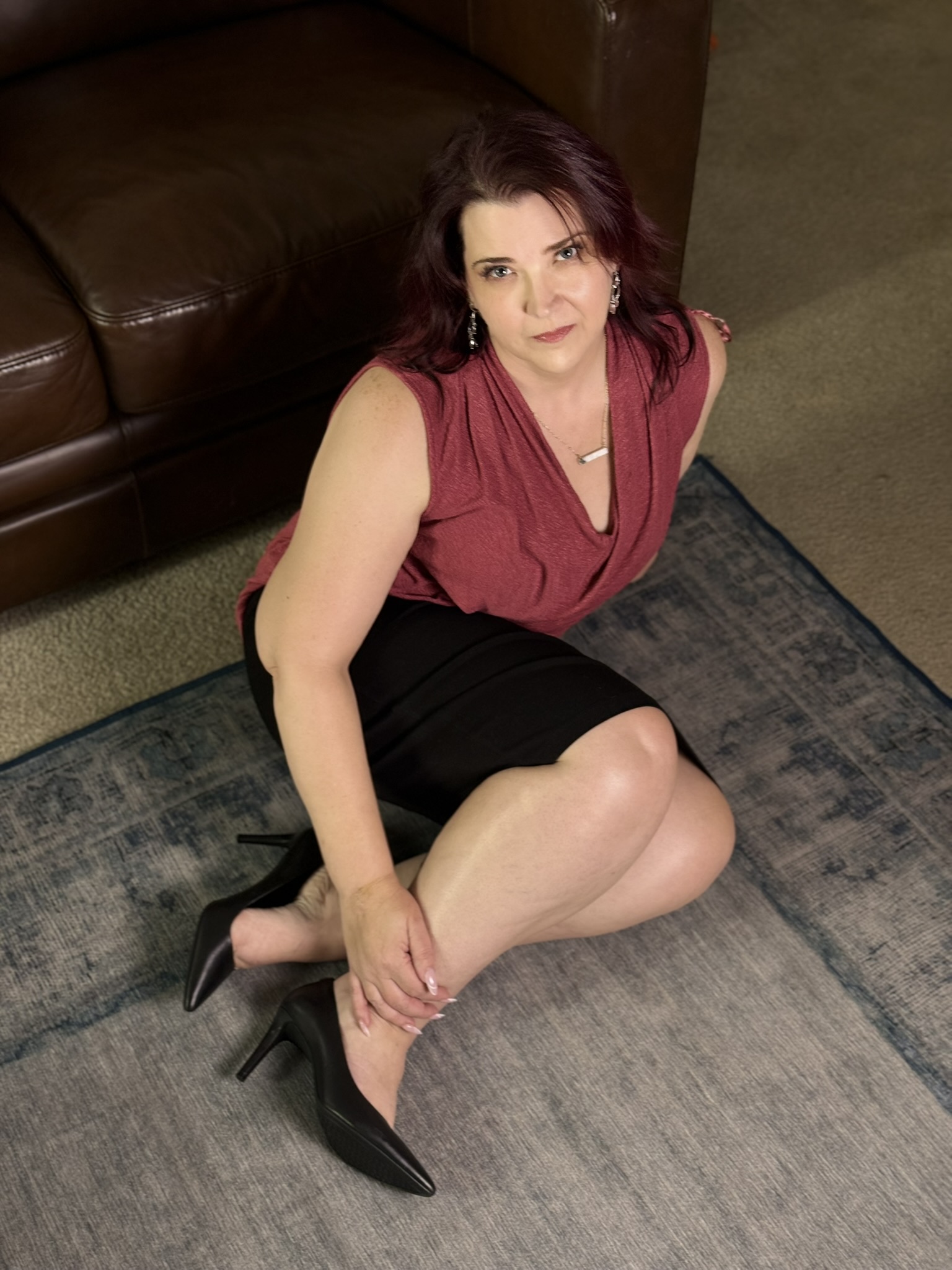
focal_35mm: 48
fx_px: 1760
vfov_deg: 39.7
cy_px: 635
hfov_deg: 30.3
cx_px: 476
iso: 100
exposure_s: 1/67
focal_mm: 6.76
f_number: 1.78
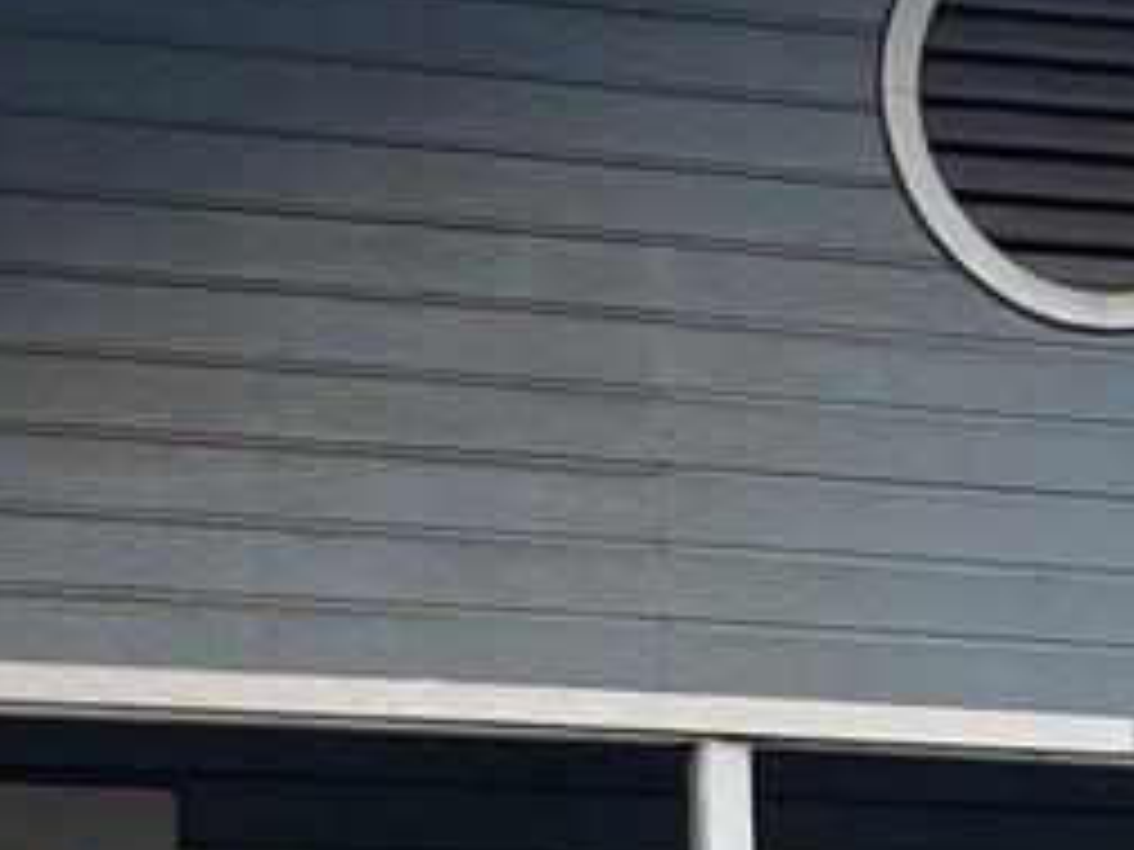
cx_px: 1827
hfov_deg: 11.4
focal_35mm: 165
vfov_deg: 8.5
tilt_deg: -2.1
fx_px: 5405
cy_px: 1736
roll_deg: +0.0
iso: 64
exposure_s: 1/134
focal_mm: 5.96
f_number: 1.6
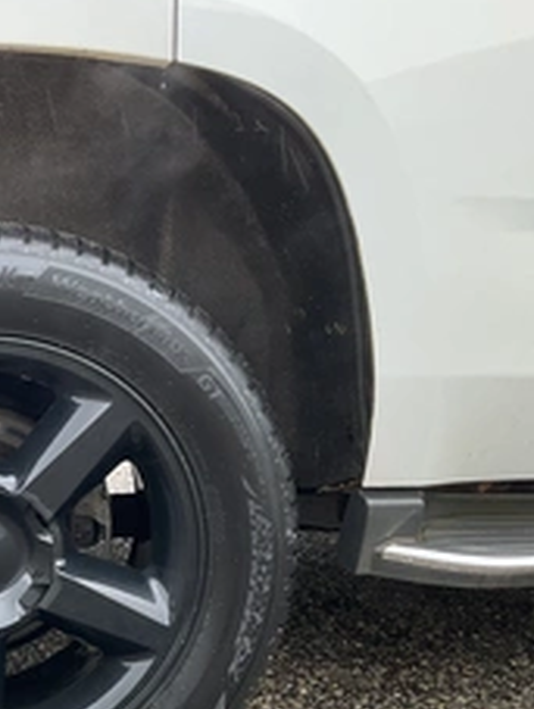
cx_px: -37
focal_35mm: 51
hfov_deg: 26.6
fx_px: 1046
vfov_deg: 37.2
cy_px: 447
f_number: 1.8
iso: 25
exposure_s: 1/122
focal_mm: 3
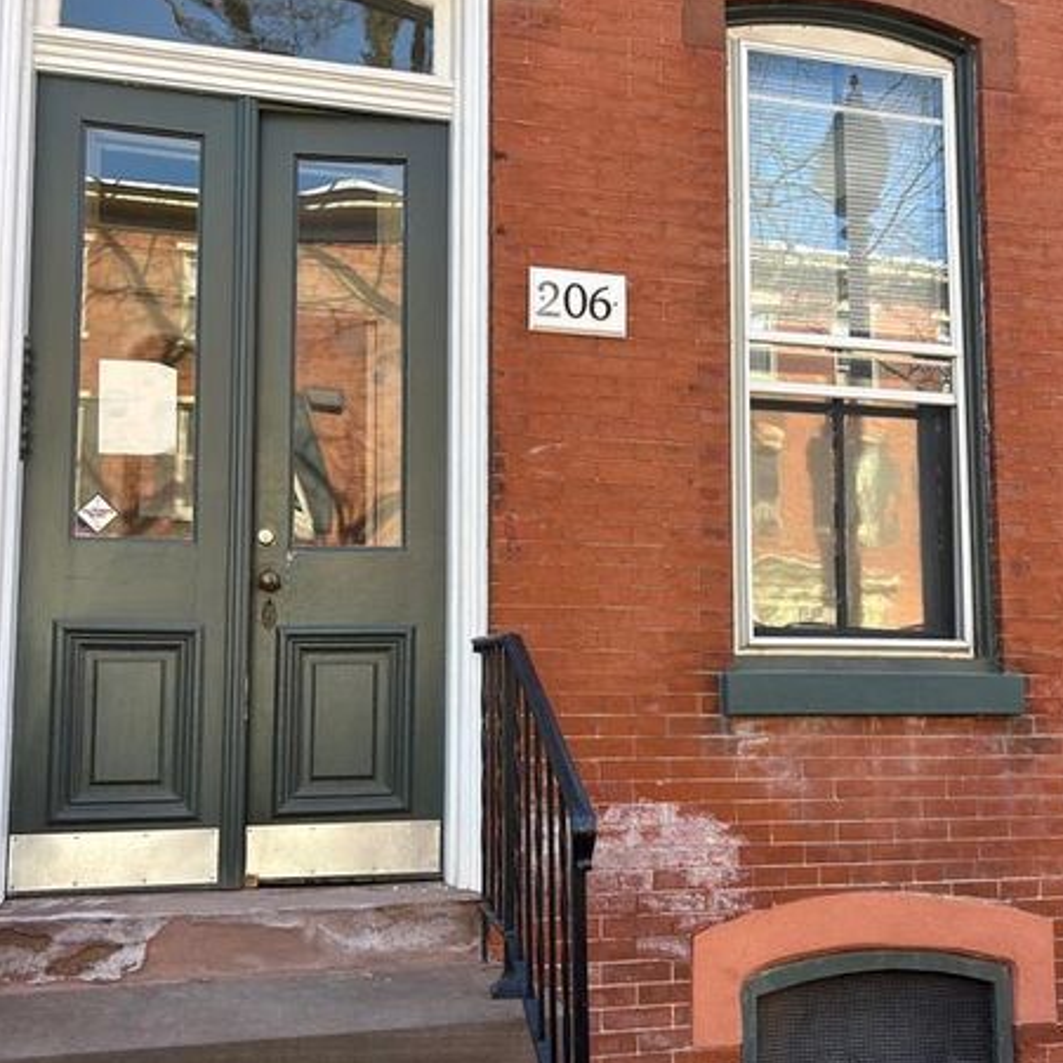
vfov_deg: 48.4
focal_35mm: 34
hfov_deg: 48.4
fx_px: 1181
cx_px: 547
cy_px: 579
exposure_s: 1/410
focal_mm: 5.7
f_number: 1.5
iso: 50
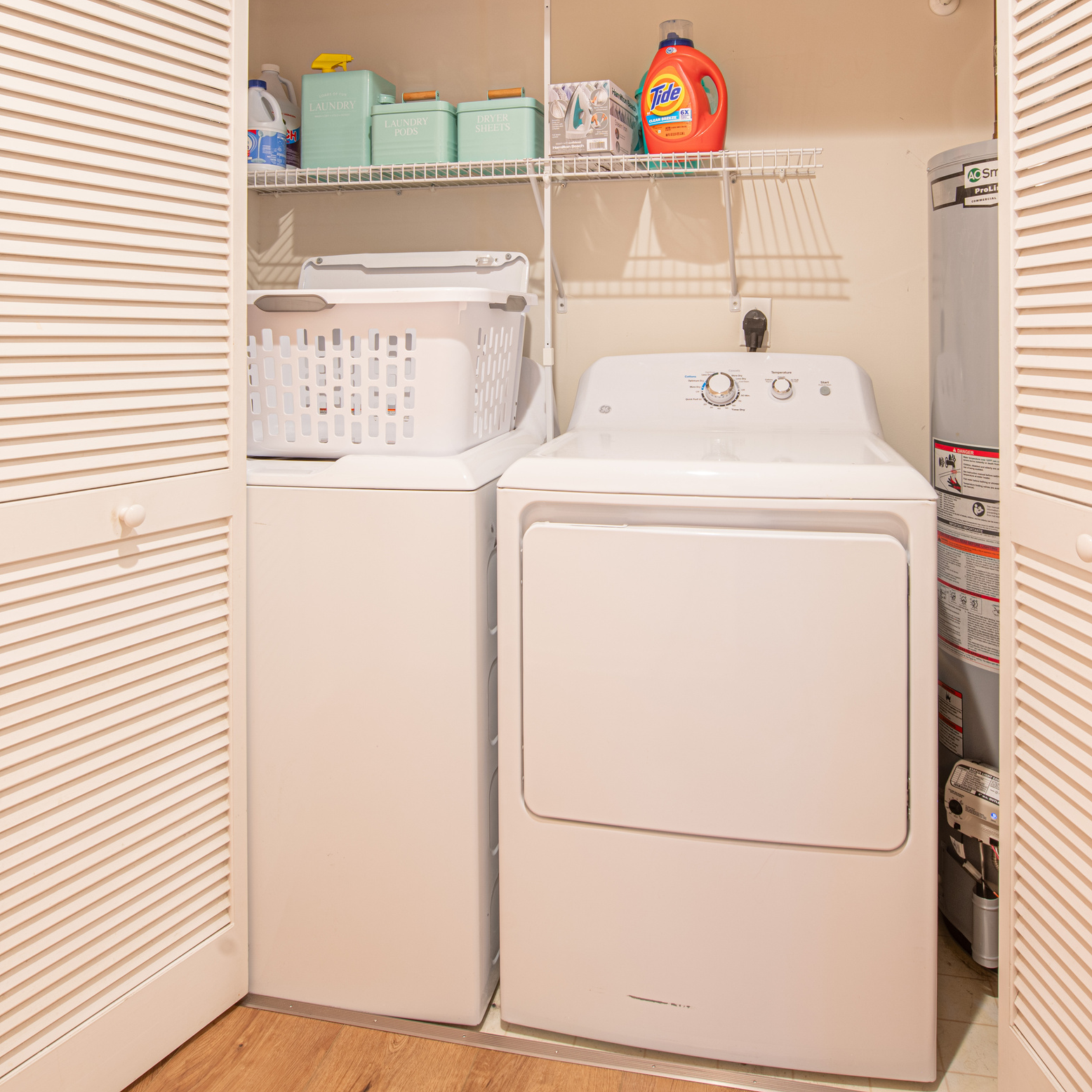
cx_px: 571
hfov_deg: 62.9
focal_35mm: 25
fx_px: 892
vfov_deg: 60.9
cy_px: 337
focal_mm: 14
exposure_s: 3
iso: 64
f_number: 9
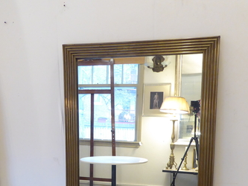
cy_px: 162
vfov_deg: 30.9
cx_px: 106
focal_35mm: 45
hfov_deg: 42.0
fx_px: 323
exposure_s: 1/25
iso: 400
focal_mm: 4.3
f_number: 3.3
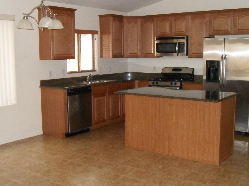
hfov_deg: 43.9
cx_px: 125
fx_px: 309
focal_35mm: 43
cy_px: 95
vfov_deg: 33.6
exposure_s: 1/45
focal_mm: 6.2
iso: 400
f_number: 2.8
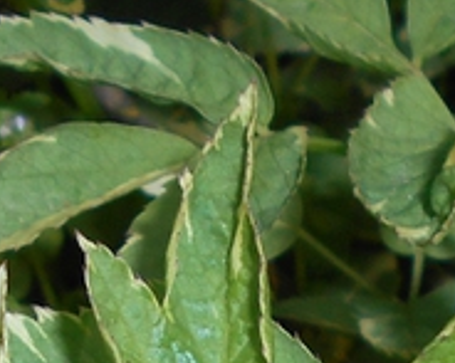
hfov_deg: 11.8
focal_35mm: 163
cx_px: 272
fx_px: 2194
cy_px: 645
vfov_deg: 9.1
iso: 80
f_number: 8.5
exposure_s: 1/400
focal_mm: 5.1
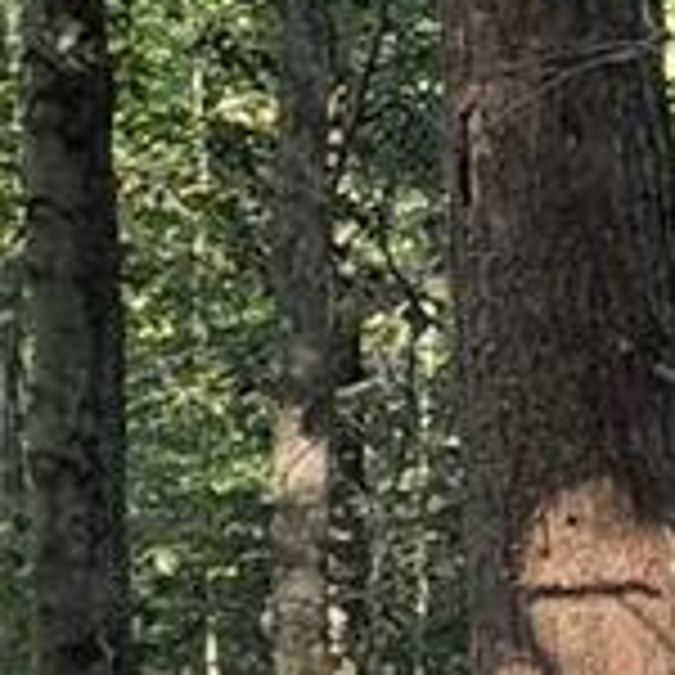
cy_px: 369
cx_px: 34
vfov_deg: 13.7
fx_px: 2802
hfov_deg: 13.6
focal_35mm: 127
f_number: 2.2
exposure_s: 1/100
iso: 200
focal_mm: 2.22
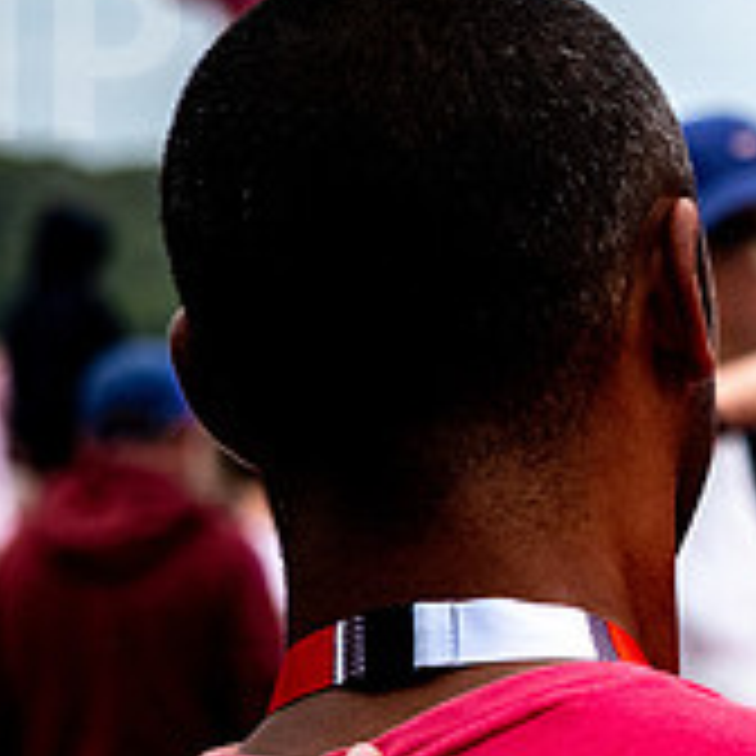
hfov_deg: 6.8
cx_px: 1104
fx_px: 6301
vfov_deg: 6.9
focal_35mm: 255
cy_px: 376
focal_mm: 70
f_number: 5
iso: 1400
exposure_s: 1/1000
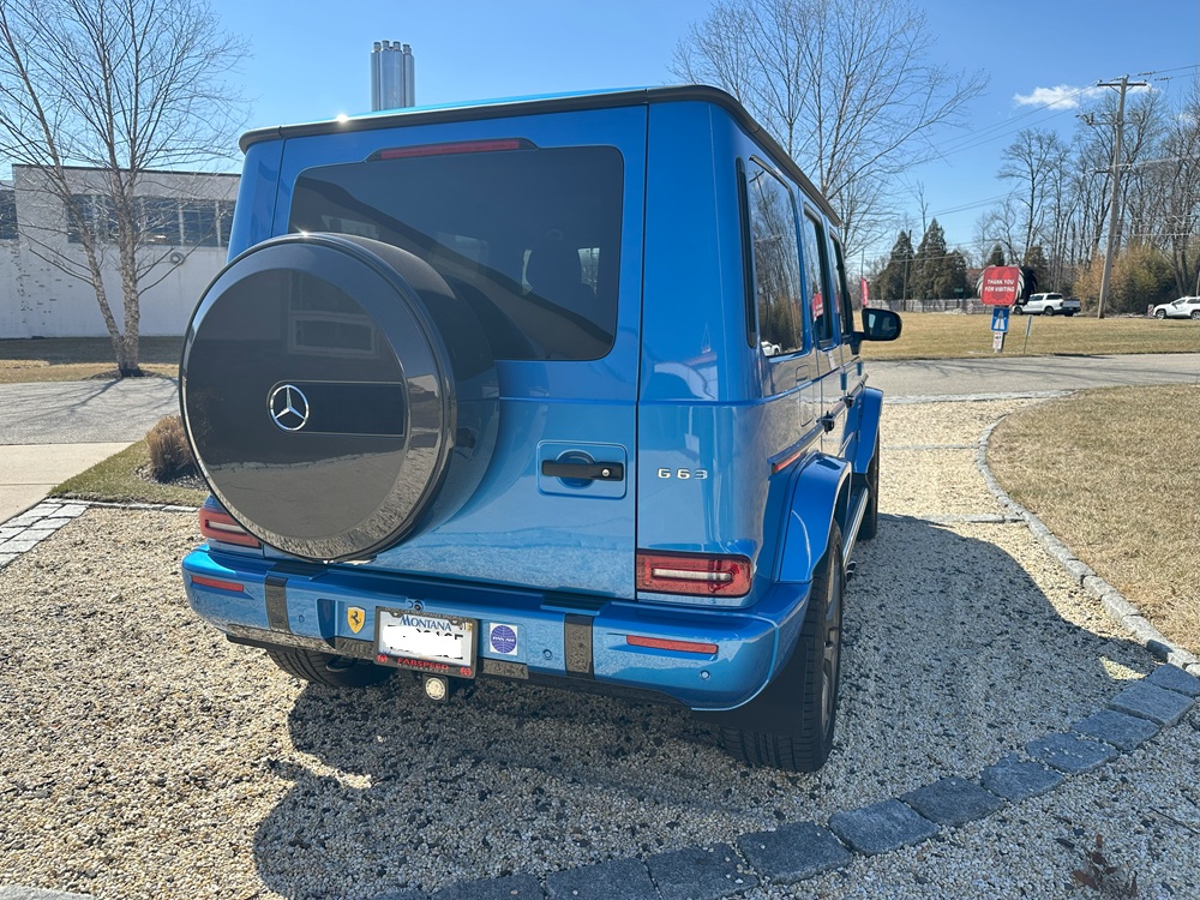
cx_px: 600
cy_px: 450
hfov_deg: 71.6
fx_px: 832
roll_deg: -0.2
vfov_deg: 56.8
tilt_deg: -9.9
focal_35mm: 24
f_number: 1.78
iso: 80
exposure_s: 1/2660
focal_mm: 6.86
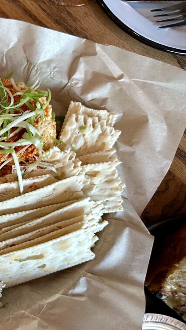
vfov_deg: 56.6
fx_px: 307
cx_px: -30
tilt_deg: -80.5
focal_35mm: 35
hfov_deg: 29.5
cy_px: 165
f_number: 1.78
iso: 320
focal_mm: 6.86
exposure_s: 1/60
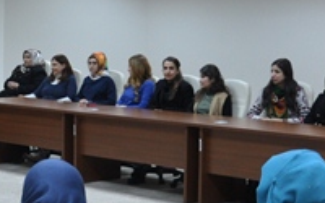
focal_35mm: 110
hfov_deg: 18.6
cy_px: 126
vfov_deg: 11.9
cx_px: 24
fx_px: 974
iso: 400
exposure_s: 1/20
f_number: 3.5
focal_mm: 18
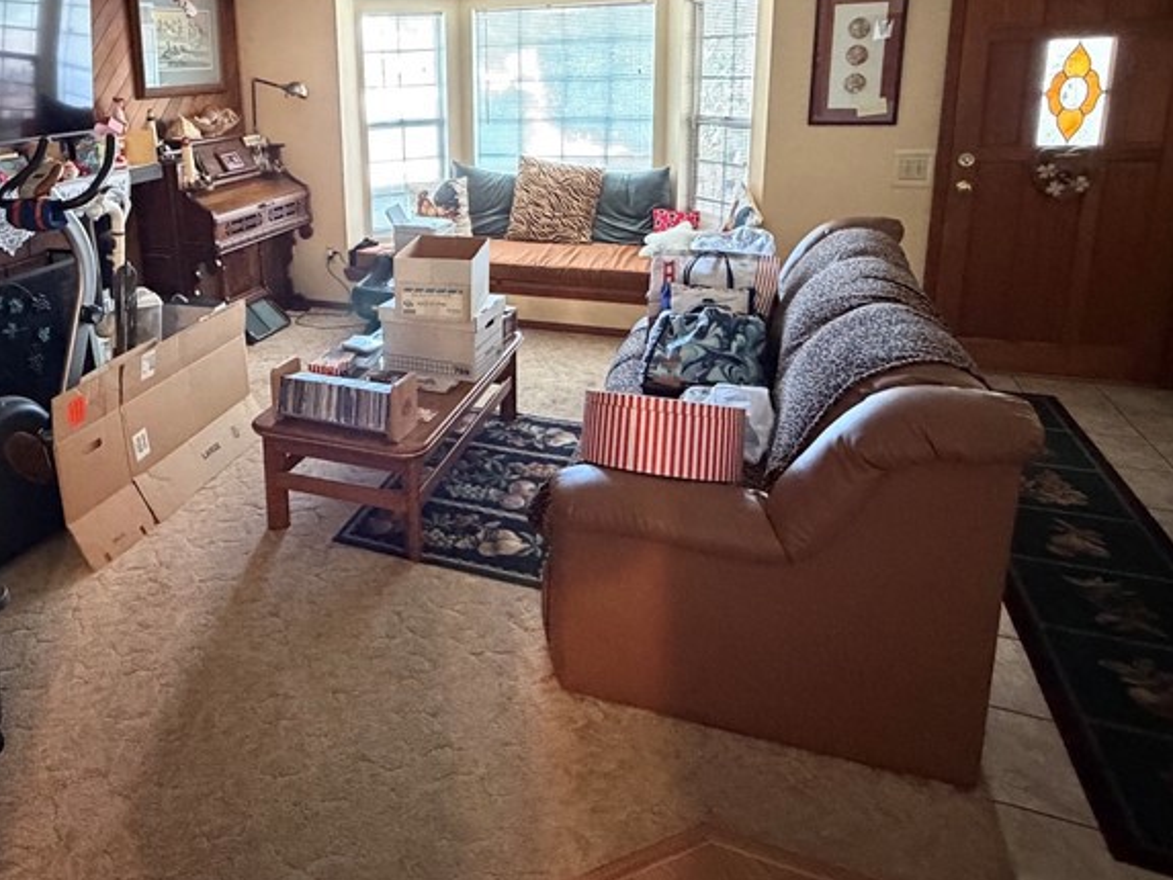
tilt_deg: -13.1
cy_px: 241
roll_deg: +2.9
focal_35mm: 25
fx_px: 847
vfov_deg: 52.9
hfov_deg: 67.5
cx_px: 391
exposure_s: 1/40
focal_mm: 2.22
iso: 1000
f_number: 2.2
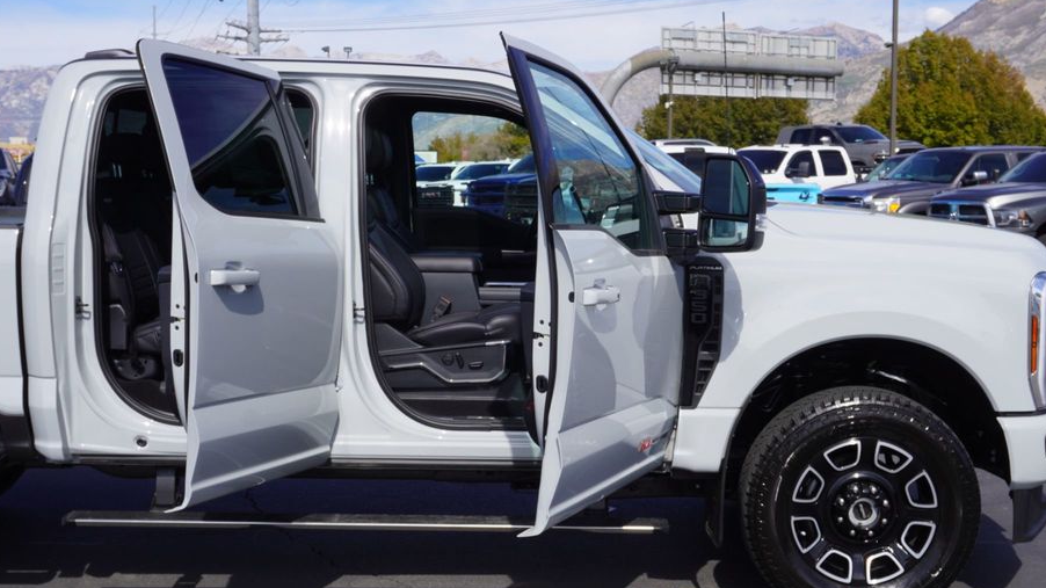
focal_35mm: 50
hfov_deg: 41.3
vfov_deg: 23.9
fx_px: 1387
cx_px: 549
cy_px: 348
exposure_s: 1/160
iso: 100
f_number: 11
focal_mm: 28
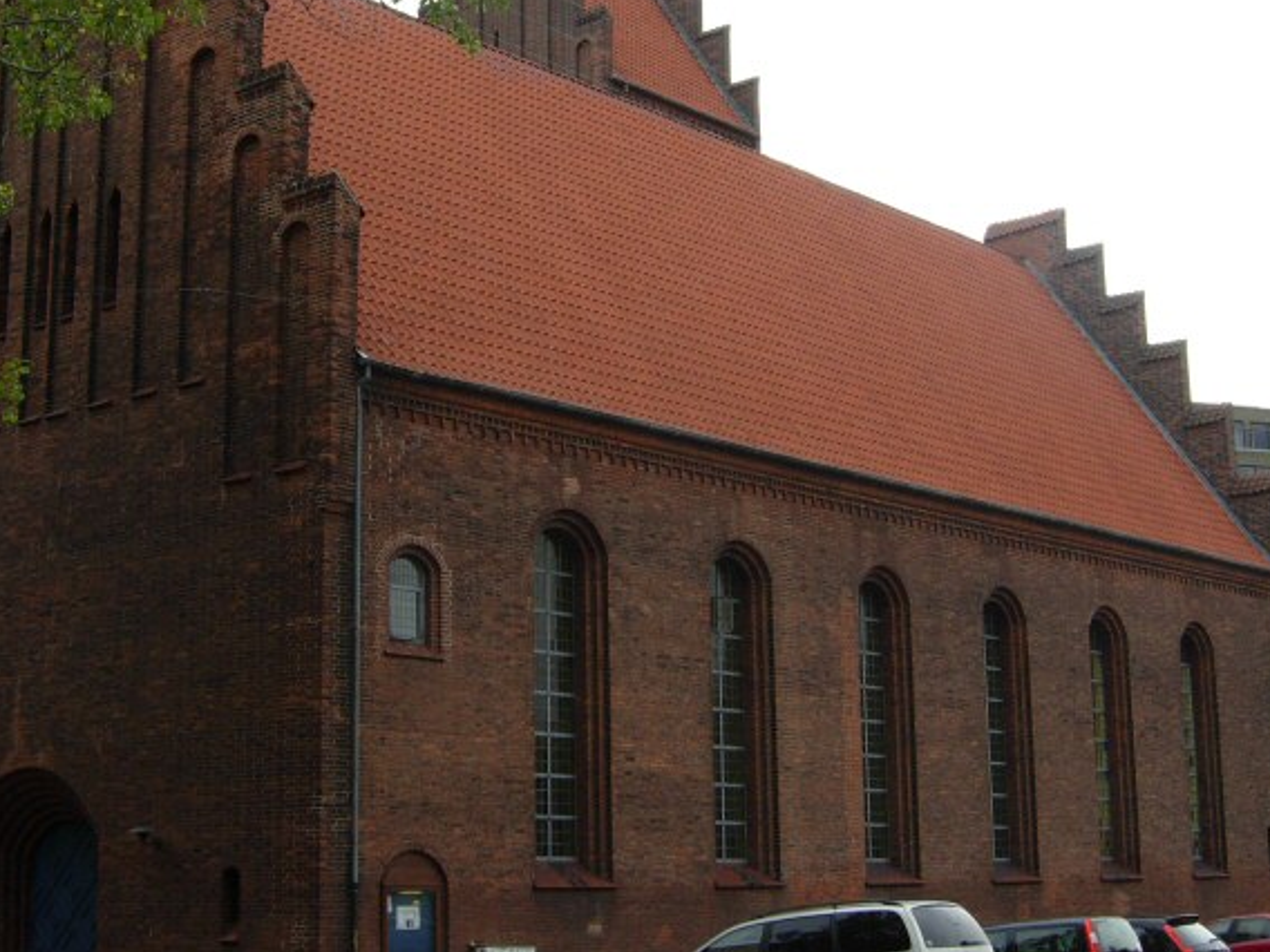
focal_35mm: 57
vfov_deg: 25.5
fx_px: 2091
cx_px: 595
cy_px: 314
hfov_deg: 33.8
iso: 50
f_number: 4.3
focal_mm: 7.5
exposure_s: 1/249
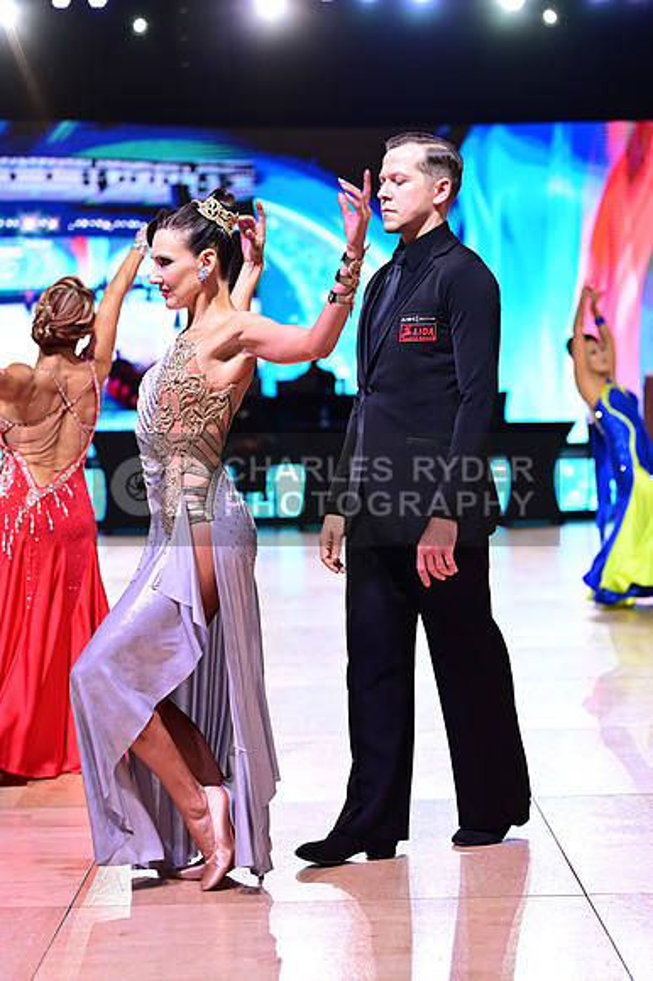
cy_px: 490
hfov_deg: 19.4
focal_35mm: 70
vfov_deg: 28.9
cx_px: 326
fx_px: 1907
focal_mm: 70
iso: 1600
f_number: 2.8
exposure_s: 1/500
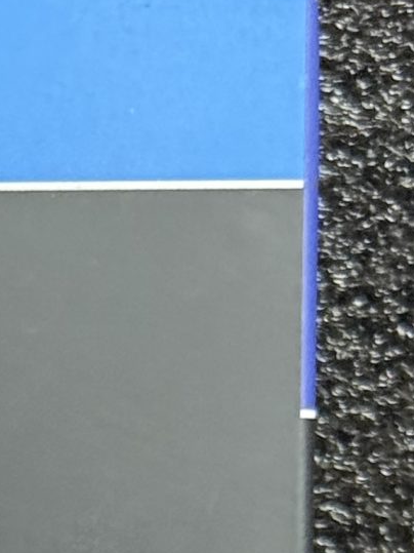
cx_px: -499
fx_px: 3637
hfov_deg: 6.3
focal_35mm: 228
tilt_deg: -20.3
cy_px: 943
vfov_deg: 8.4
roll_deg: +0.7
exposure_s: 1/25
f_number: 1.78
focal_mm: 6.76
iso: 500
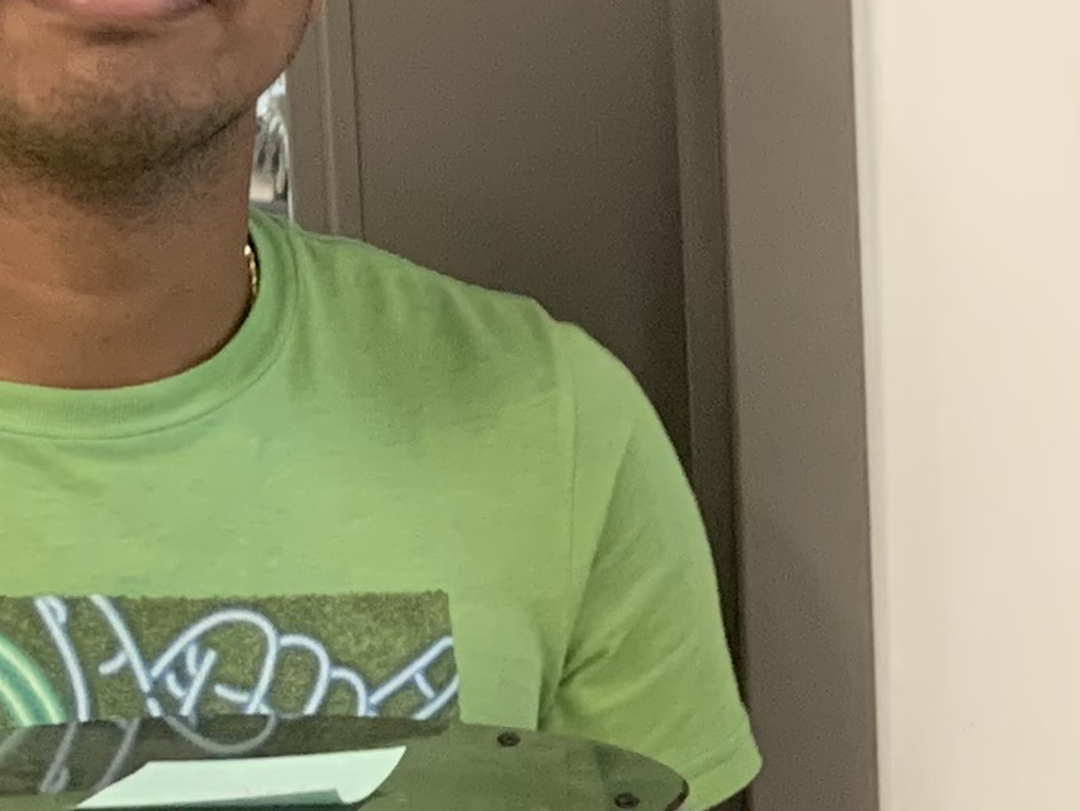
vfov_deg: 10.5
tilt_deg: -7.7
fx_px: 4401
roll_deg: +1.0
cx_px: 1400
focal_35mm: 141
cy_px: 483
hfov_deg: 13.5
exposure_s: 1/60
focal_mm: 4.25
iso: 125
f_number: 1.8
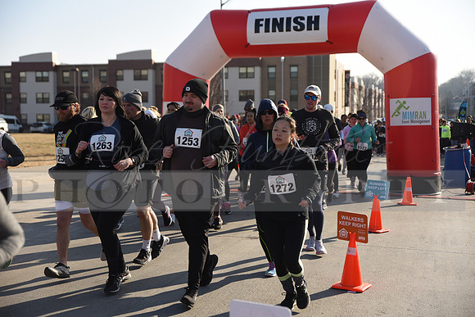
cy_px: 158
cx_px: 238
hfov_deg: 38.2
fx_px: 686
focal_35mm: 52
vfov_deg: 26.0
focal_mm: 52
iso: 100
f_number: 2.8
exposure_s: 1/1250
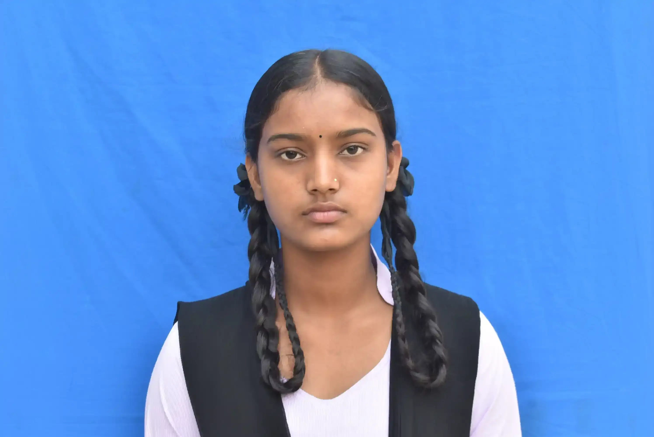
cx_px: 327
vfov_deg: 17.5
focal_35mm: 78
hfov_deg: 26.0
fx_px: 1418
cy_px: 218
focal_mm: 52
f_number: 8
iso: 400
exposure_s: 1/60
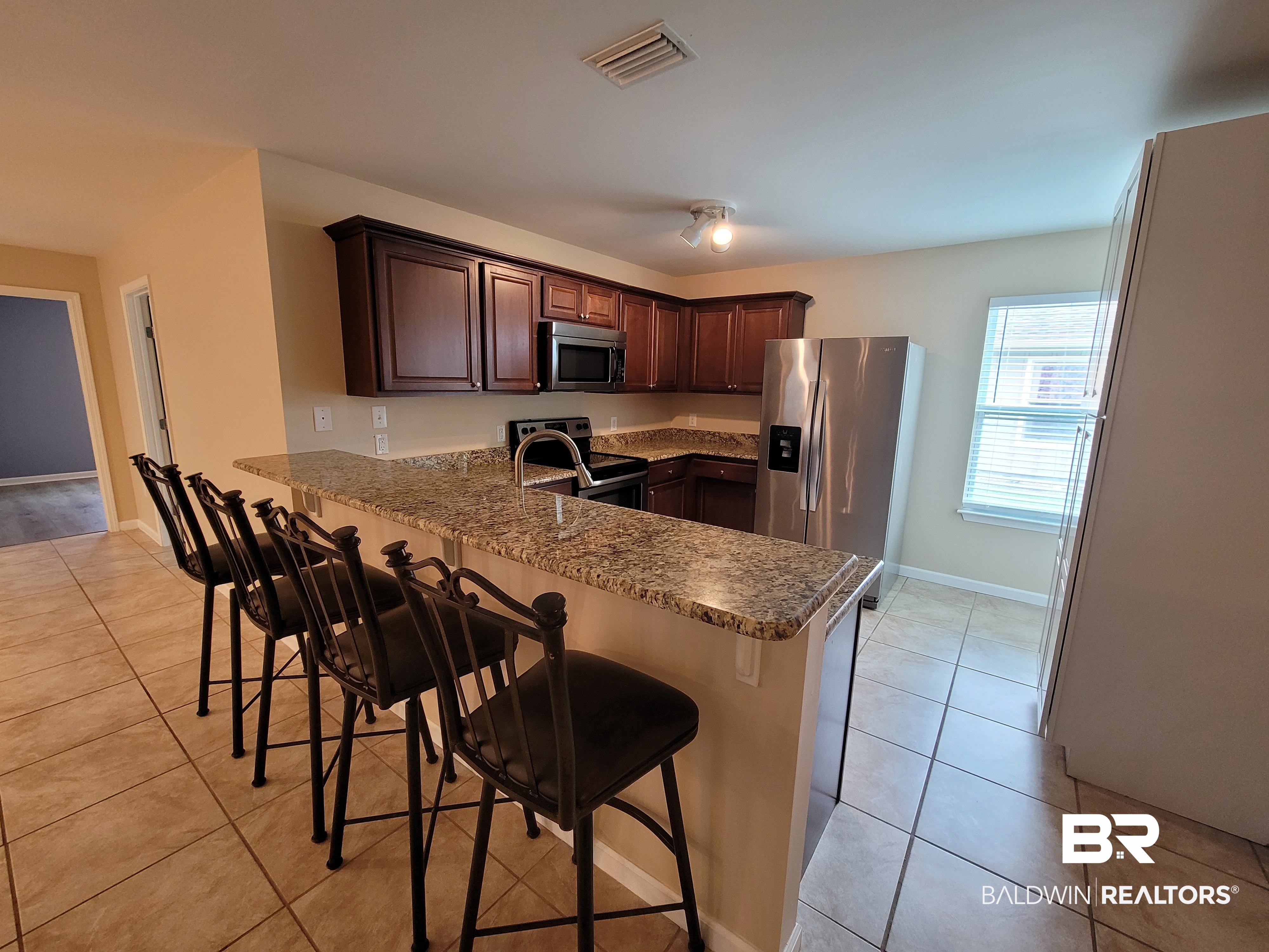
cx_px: 634
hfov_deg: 106.2
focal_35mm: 13
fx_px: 477
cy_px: 476
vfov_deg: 89.9
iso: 320
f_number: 2.2
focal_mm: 2.2
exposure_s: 1/60
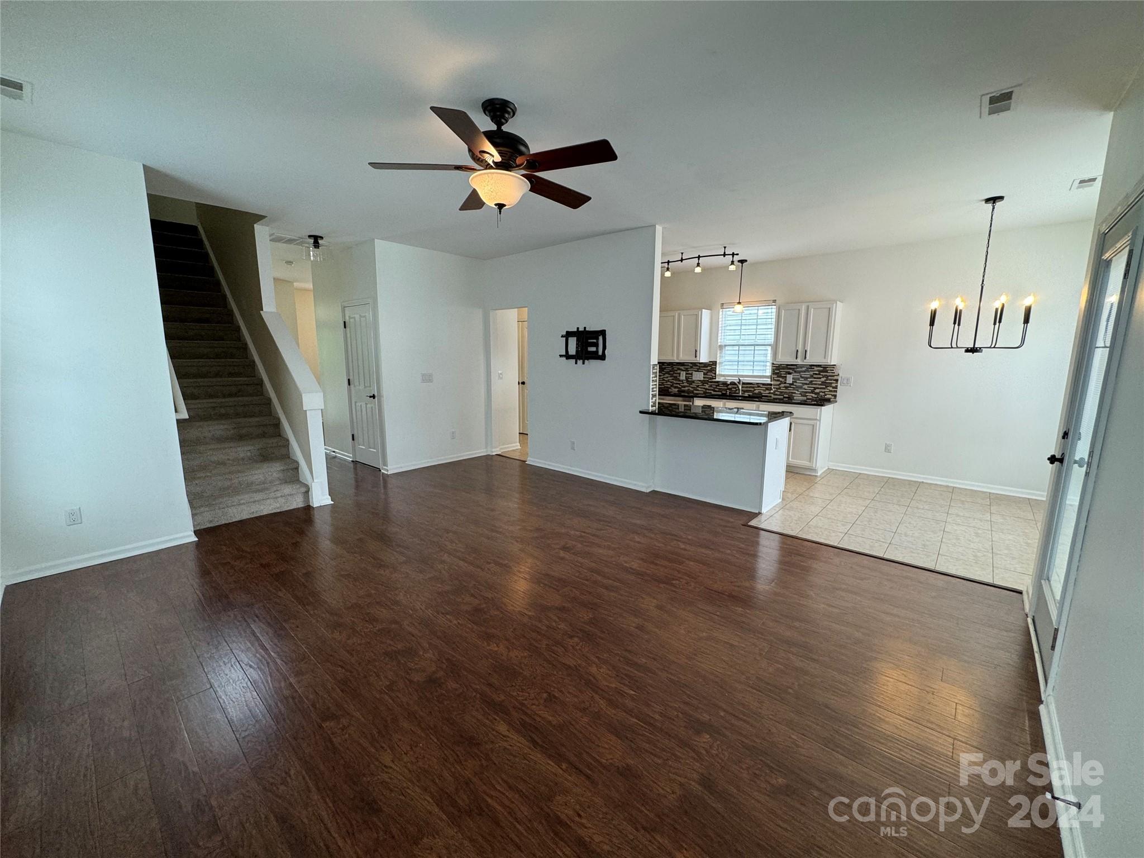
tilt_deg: -9.0
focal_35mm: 14
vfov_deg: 85.7
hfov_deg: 102.1
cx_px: 572
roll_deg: -0.7
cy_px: 429
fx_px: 463
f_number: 2.2
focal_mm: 2.22
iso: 125
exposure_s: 1/120
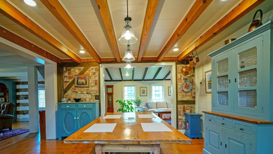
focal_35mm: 18
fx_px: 130
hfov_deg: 92.6
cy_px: 99
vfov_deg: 60.0
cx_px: 129
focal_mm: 10
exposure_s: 1/30
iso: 250
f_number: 2.8
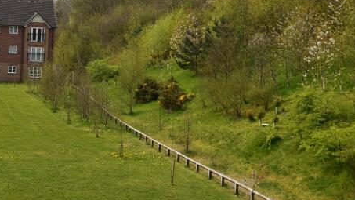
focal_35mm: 71
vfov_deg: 16.9
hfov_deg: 29.2
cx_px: 83
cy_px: 55
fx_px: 668
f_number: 11
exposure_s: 1/500
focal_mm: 20
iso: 400
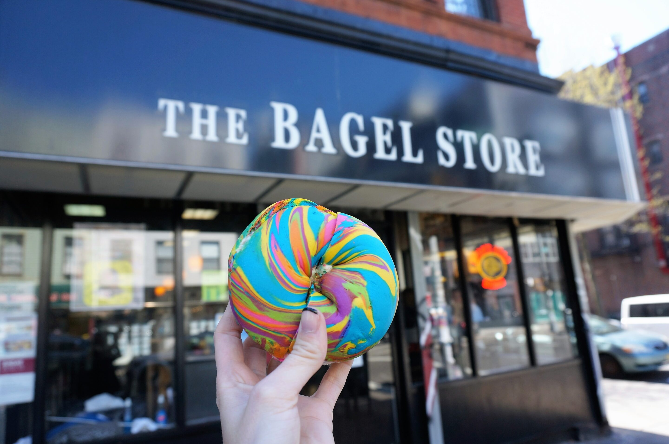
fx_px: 445
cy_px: 222
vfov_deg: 53.0
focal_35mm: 24
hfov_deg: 73.8
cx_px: 334
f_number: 4.5
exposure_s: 1/160
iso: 100
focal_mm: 16
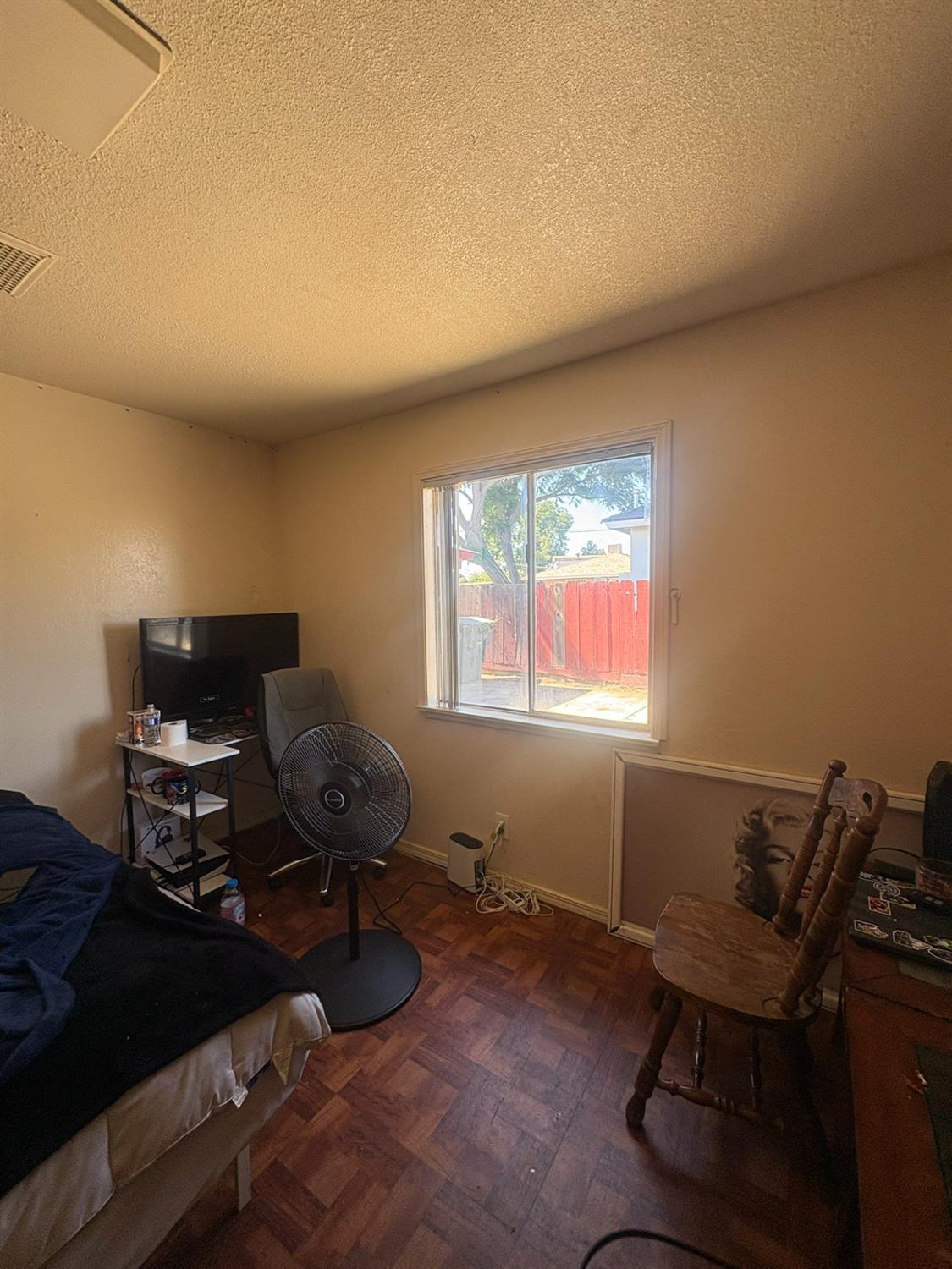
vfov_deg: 102.1
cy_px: 634
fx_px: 513
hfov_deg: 85.7
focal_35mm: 14
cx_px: 476
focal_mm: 2.22
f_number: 2.2
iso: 64
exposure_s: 1/99
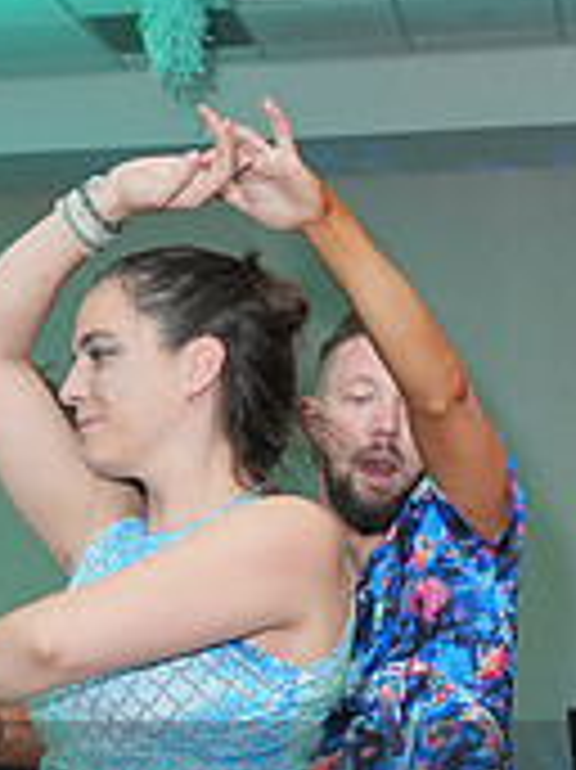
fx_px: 2244
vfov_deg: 18.6
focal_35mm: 101
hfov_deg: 14.6
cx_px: 236
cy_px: 874
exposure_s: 1/200
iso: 3200
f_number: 4.5
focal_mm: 31
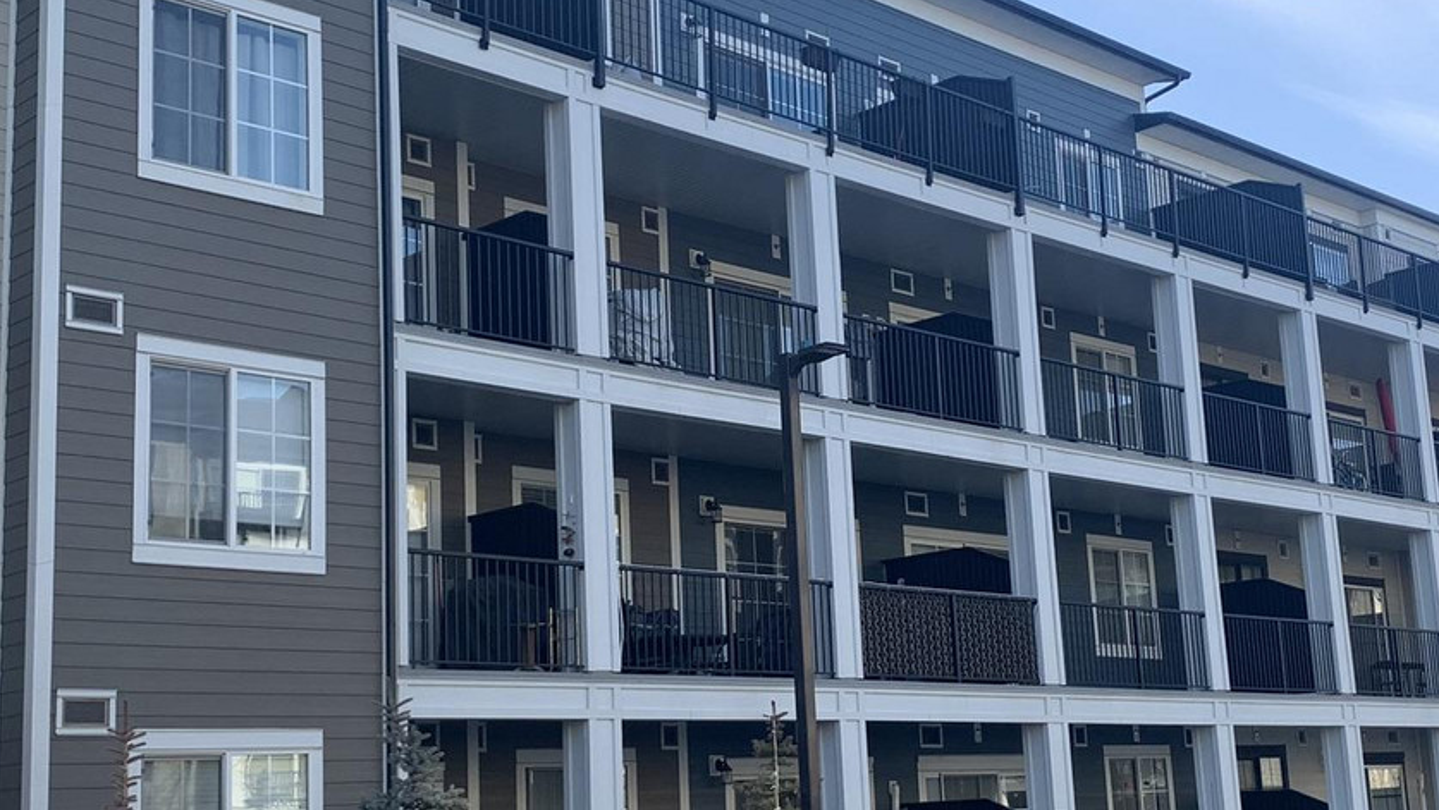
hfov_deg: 39.8
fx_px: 1984
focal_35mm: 52
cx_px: 784
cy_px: 440
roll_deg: +3.2
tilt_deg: +11.2
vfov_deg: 23.1
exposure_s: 1/981
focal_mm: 4.25
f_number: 1.8
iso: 25
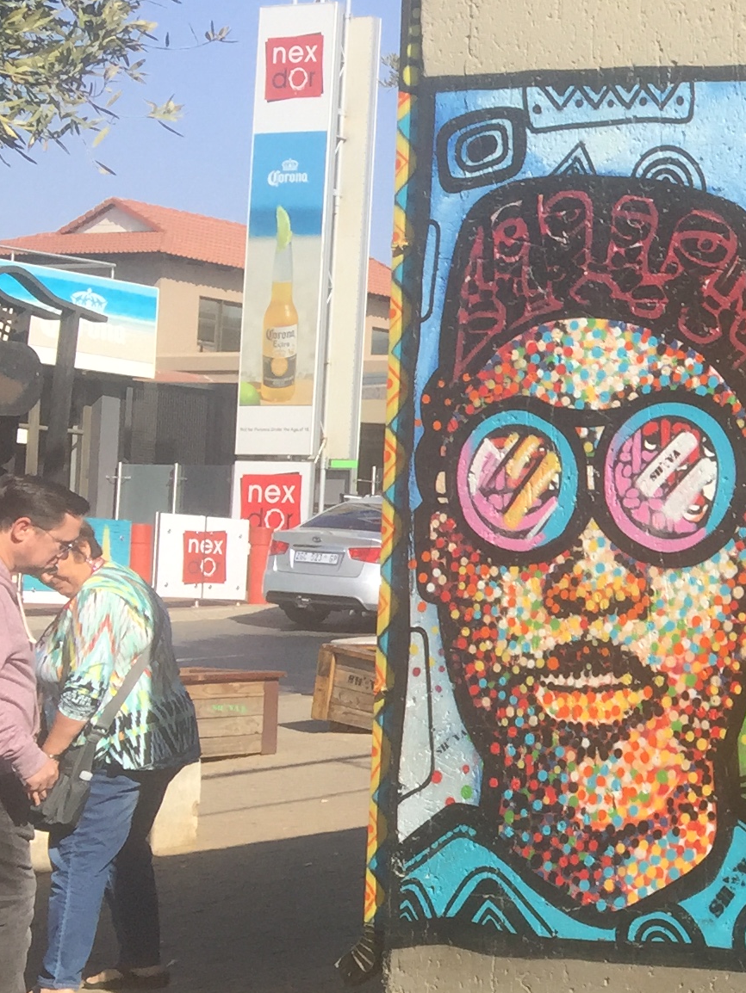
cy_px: 571
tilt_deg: +4.1
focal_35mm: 82
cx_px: 1359
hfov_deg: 15.4
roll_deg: -1.6
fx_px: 2355
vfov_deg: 23.8
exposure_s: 1/1163
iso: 32
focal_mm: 4.15
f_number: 2.2
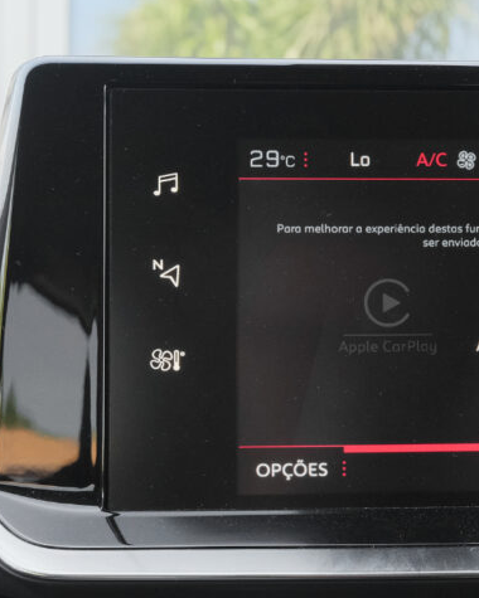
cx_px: 508
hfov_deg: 17.9
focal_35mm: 83
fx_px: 1471
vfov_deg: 23.0
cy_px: 373
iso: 2000
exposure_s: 1/60
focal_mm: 27.1
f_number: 9
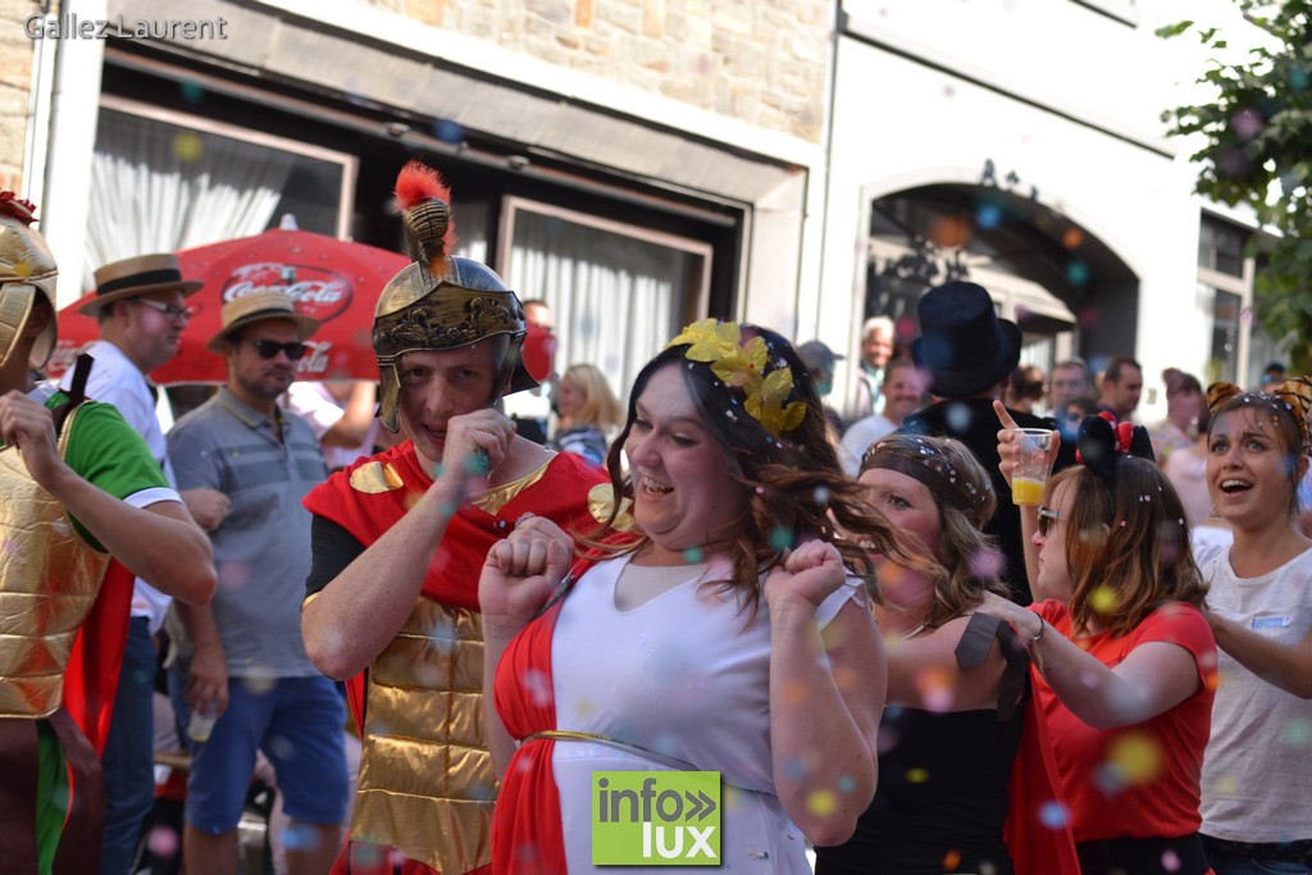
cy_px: 438
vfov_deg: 16.3
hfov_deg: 24.2
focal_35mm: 84
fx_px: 3062
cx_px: 656
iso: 100
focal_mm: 56
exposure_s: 1/250
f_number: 4.5
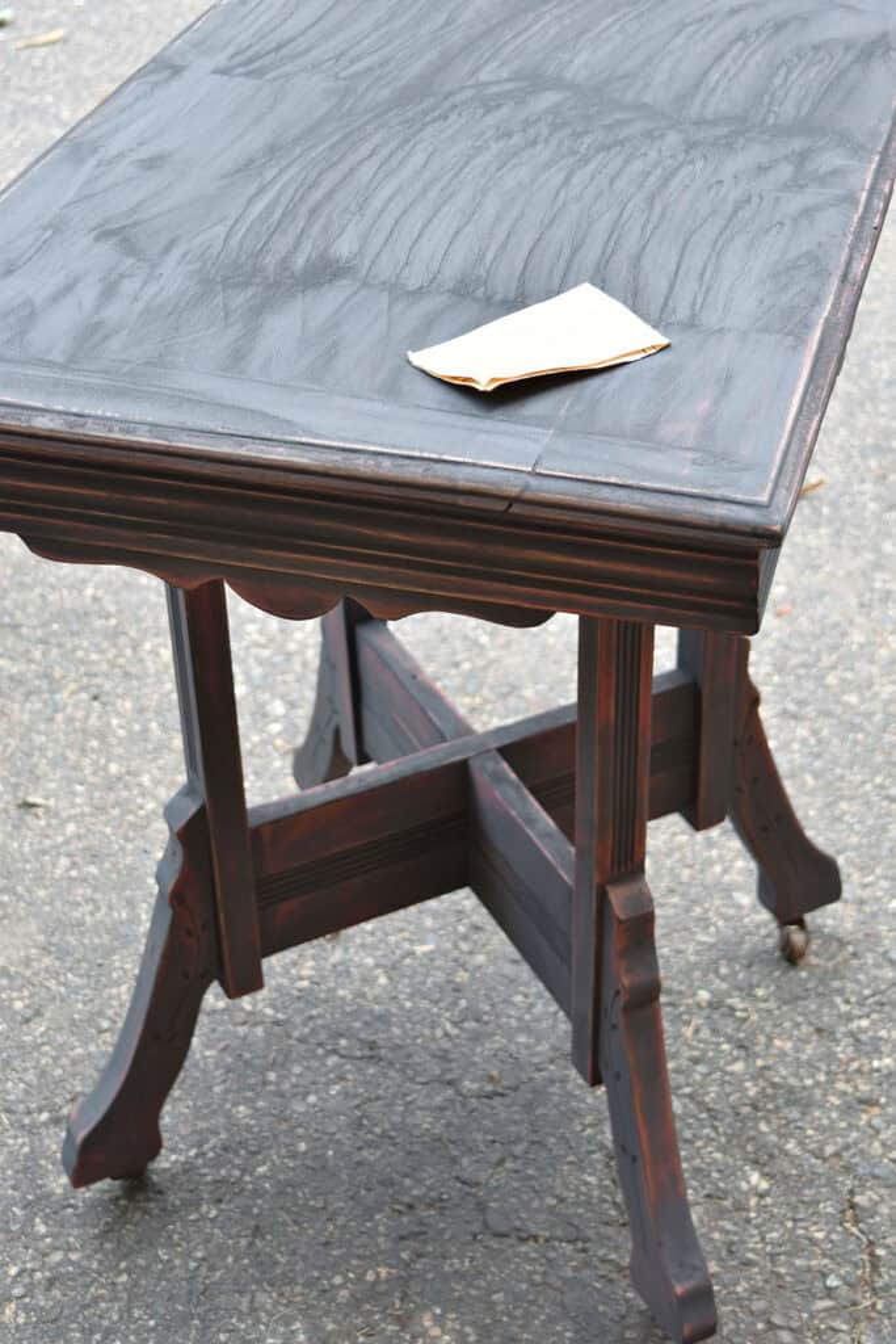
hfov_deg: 23.8
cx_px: 448
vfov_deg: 35.0
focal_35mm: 57
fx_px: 2127
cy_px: 672
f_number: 5.6
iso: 400
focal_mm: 38
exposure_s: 1/125
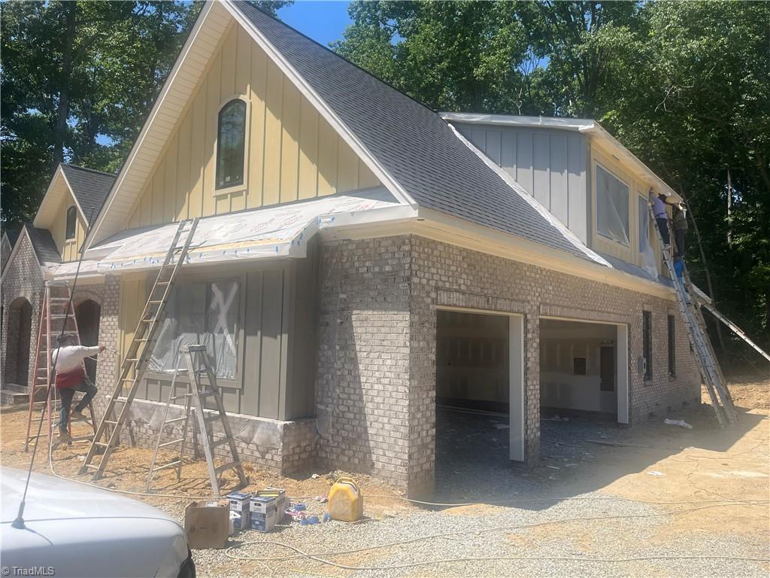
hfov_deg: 67.3
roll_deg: -1.7
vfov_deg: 53.1
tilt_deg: +4.7
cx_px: 385
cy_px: 289
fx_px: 578
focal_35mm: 26
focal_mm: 5.1
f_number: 1.6
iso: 50
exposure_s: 1/2967
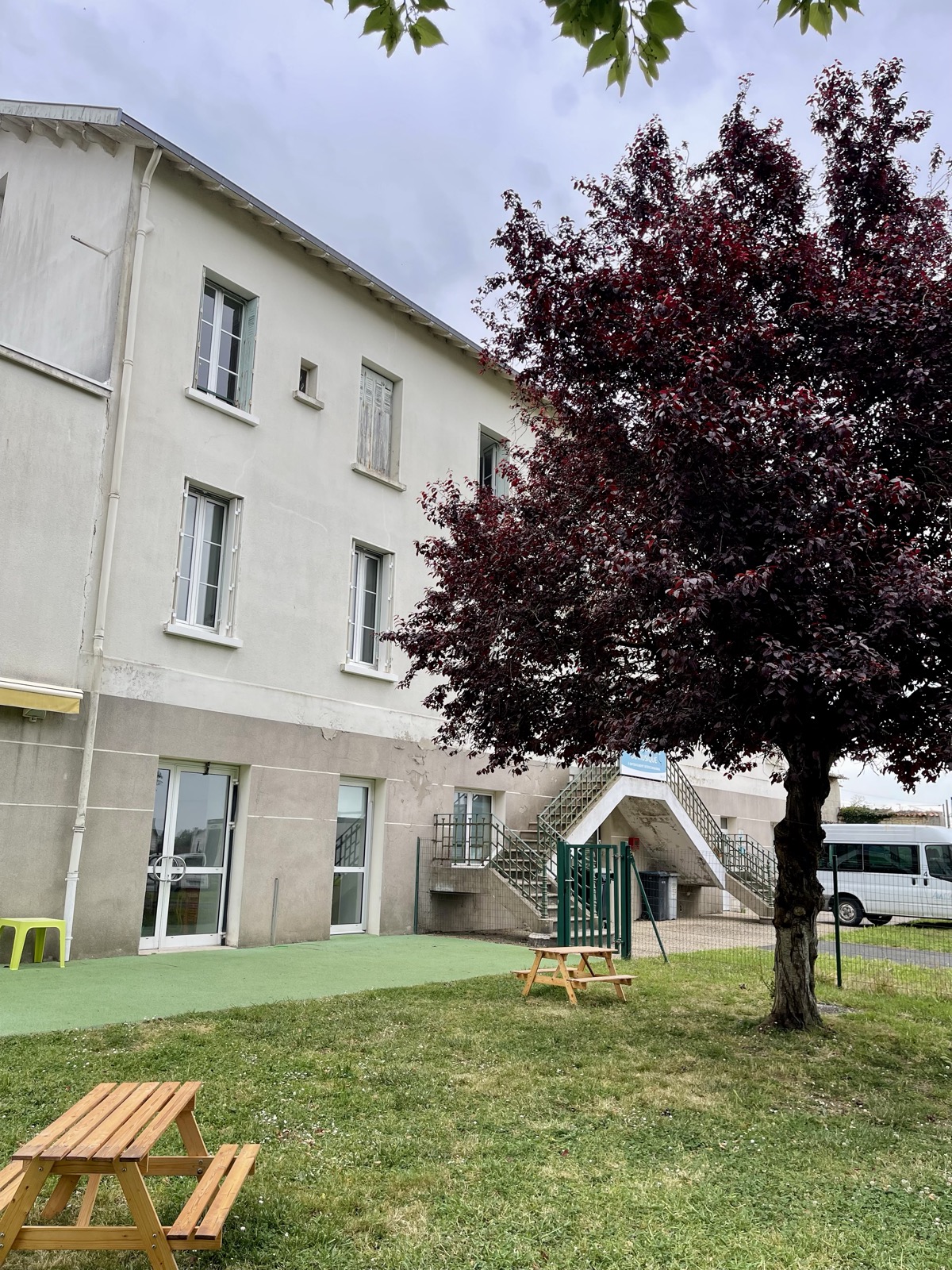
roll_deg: -1.1
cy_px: 635
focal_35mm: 25
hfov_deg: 54.9
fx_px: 917
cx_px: 476
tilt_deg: +12.2
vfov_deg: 69.4
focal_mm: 5.1
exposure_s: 1/561
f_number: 1.6
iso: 32
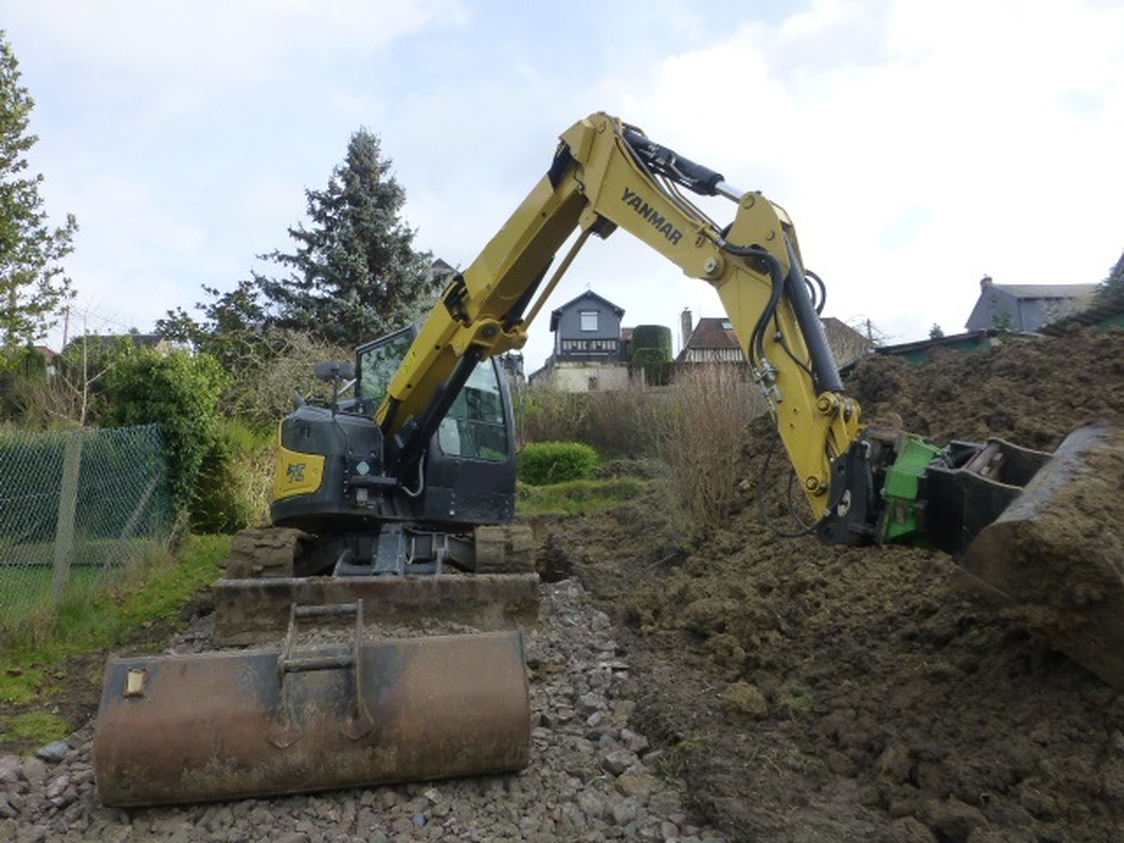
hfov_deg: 71.6
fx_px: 779
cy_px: 422
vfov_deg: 56.8
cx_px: 562
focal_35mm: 24
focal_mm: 4.3
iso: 160
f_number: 4
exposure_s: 1/400
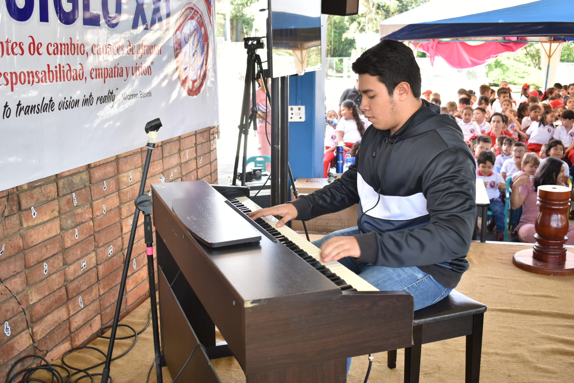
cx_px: 284
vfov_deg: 35.1
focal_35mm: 38
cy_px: 193
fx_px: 606
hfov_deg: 50.7
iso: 200
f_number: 4
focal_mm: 24
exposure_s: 1/50
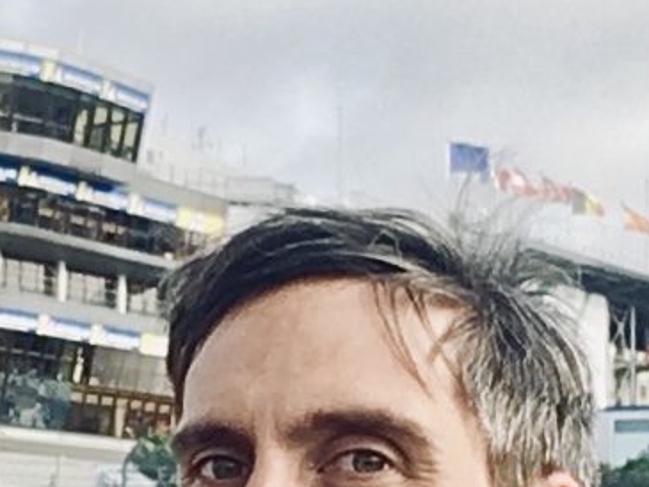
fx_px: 1632
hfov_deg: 20.5
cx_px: -207
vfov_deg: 16.8
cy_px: 408
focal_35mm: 87
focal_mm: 2.15
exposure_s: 1/575
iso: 50
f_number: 2.4
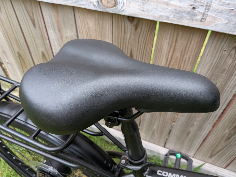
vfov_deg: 56.8
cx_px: 118
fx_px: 164
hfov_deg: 71.6
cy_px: 88
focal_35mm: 24
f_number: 1.7
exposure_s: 1/212
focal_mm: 4.53
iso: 29
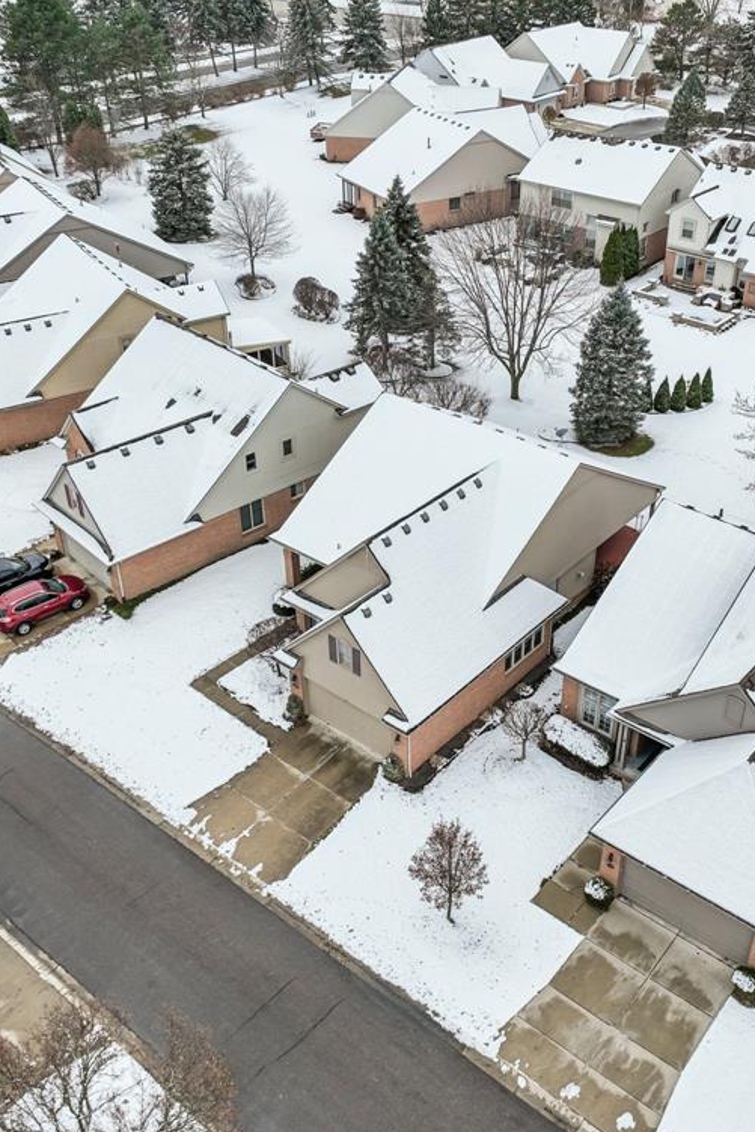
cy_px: 571
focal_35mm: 34
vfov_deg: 55.8
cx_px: 436
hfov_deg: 38.8
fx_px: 1069
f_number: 2.8
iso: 100
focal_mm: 12.3
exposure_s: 1/800
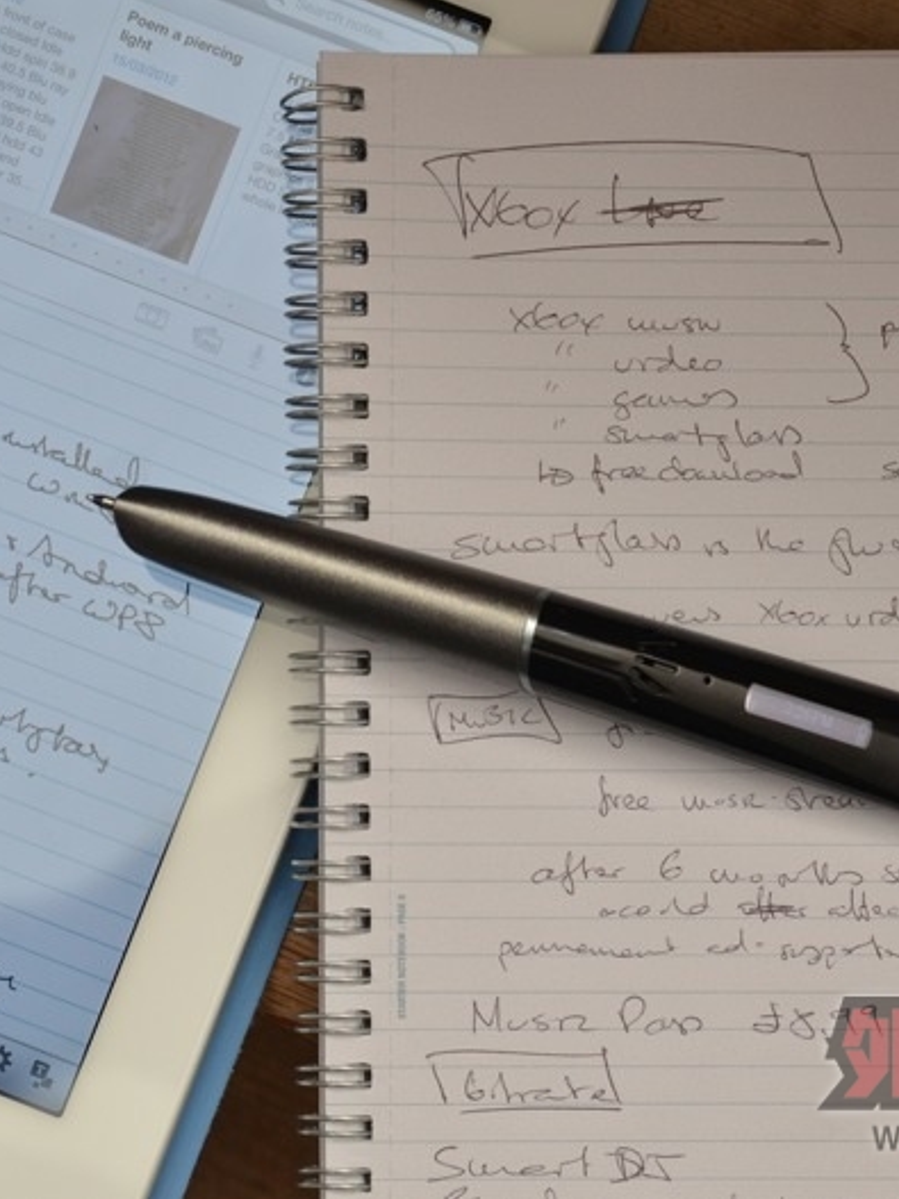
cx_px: 353
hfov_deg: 9.7
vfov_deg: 12.9
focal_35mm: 153
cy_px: 598
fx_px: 5300
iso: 800
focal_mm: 70
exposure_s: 1/50
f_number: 7.1
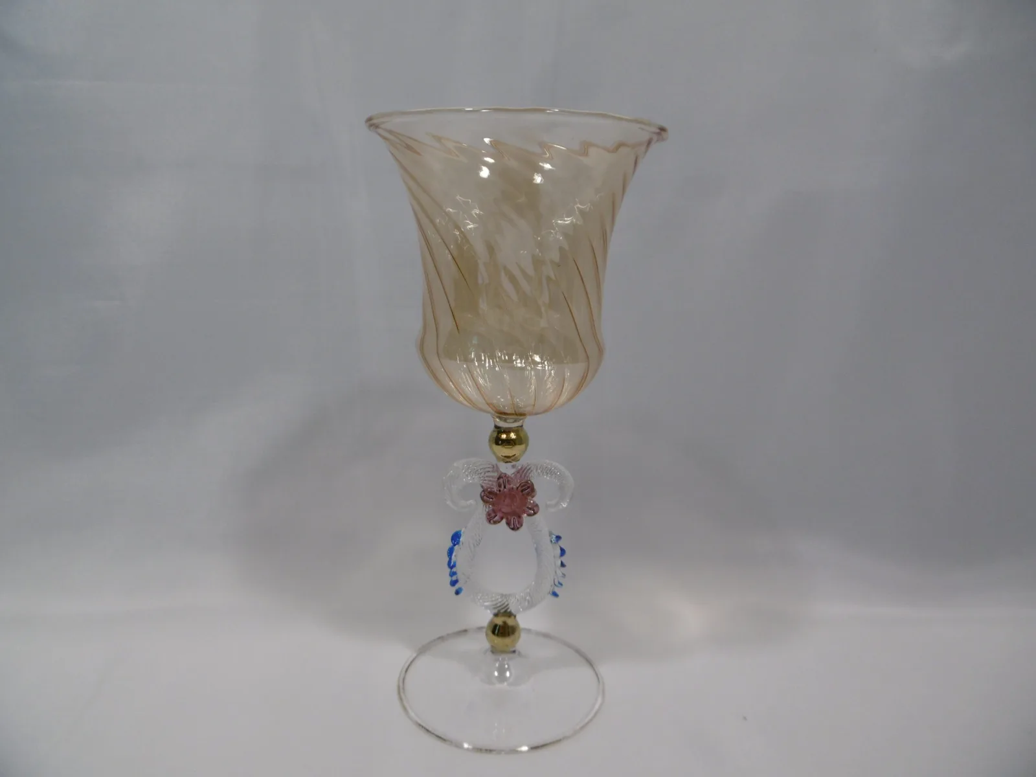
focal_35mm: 24
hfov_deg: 71.6
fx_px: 718
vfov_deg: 56.8
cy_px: 388
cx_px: 518
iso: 100
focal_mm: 4.3
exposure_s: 1/40
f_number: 3.1
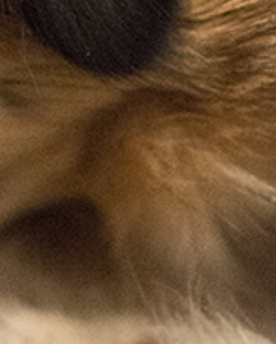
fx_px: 7038
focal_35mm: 691
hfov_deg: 2.2
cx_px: -338
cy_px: 177
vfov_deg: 2.8
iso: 3200
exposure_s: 1/400
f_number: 2.8
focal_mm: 135
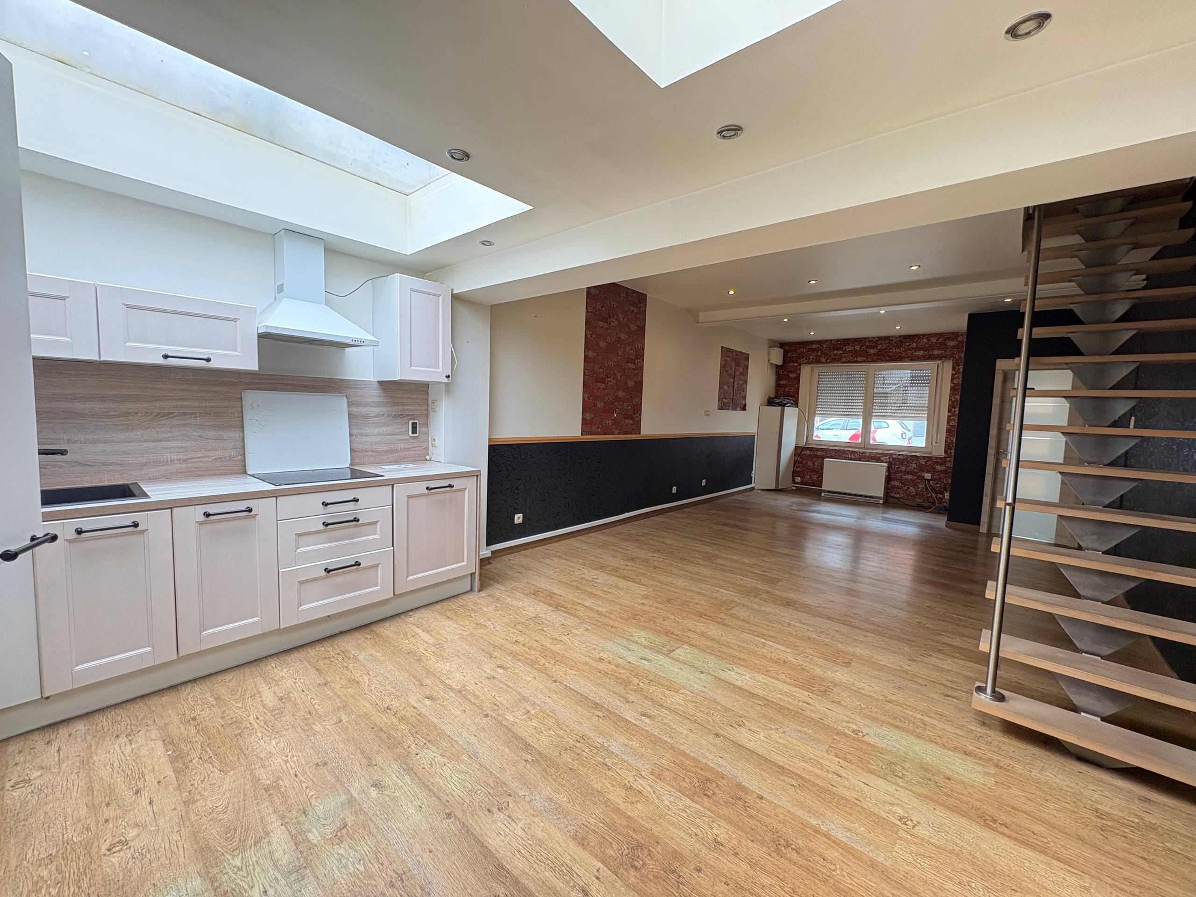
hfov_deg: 102.1
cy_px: 448
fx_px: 484
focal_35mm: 14
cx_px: 598
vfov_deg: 85.7
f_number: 2.2
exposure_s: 1/100
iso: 160
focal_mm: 2.22
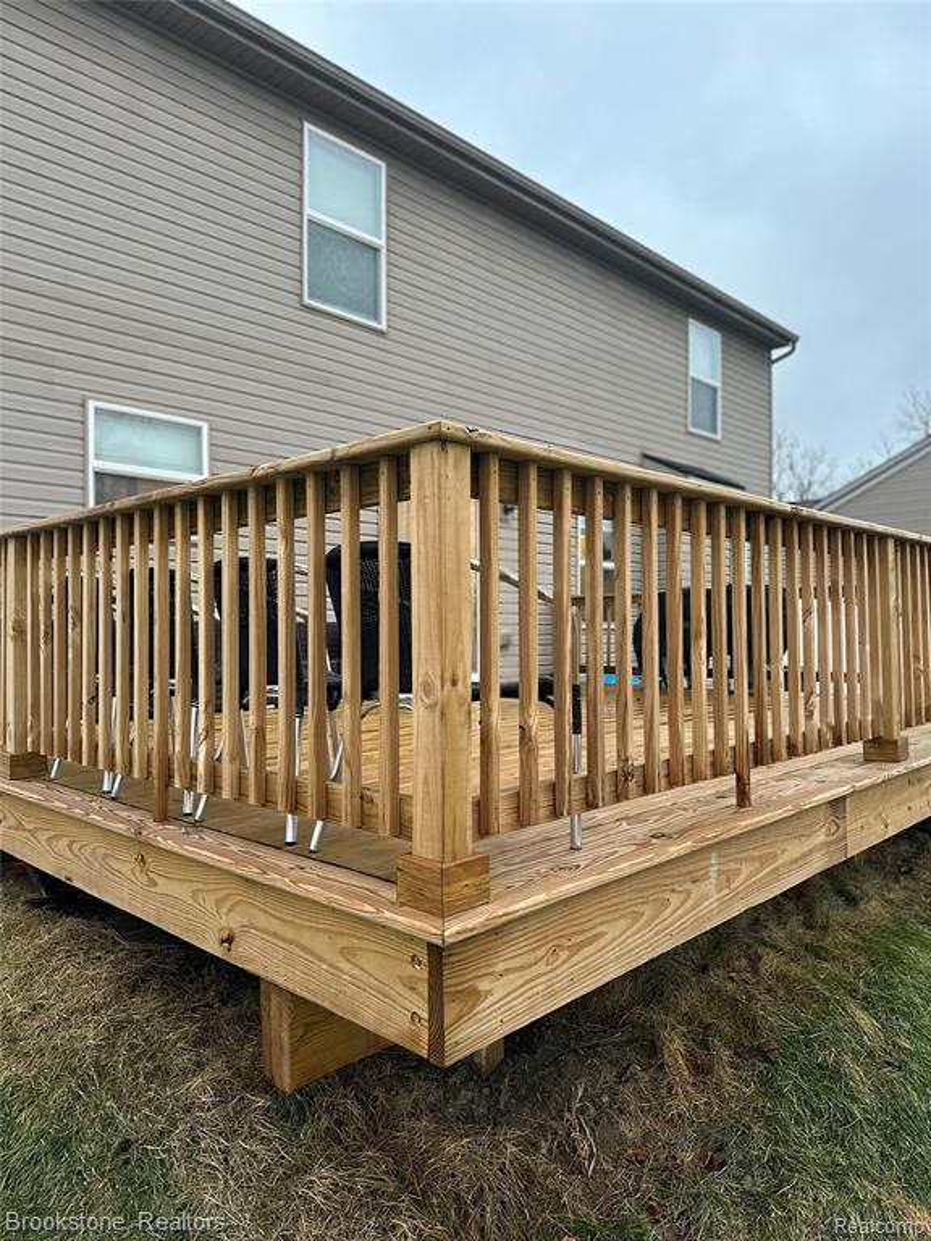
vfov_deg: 71.6
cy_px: 620
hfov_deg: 56.8
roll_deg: -0.4
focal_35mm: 24
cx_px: 466
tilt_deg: +0.1
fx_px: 861
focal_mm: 6.86
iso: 400
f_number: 1.78
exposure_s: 1/60
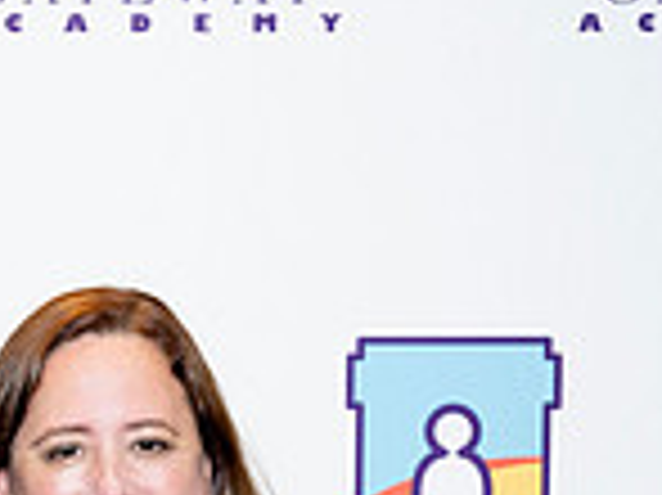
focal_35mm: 203
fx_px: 3879
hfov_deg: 9.6
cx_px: -90
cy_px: 808
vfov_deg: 7.2
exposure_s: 1/160
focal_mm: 52
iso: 800
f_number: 5.6
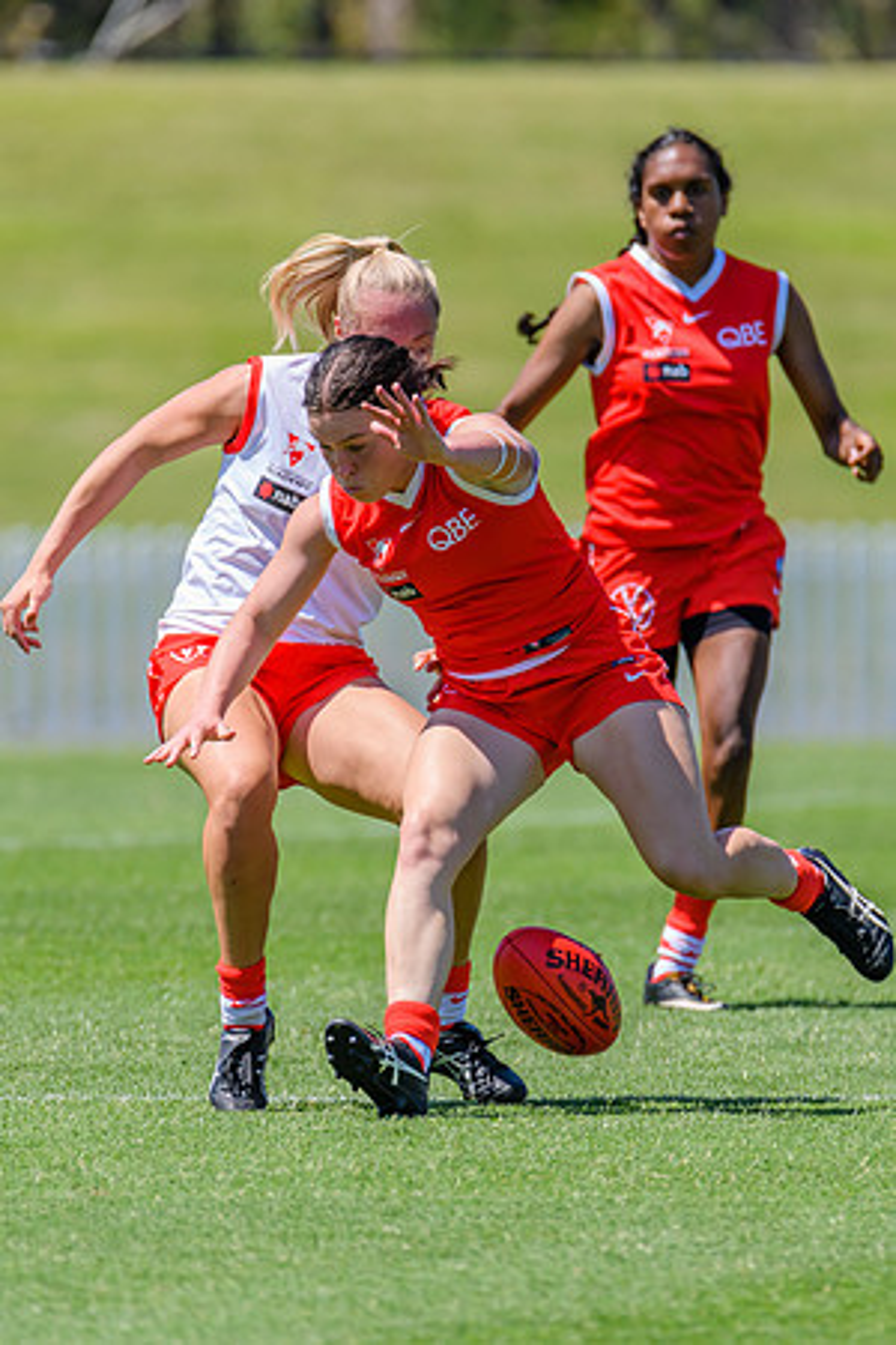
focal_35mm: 900
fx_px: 33594
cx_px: 487
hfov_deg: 1.5
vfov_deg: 2.3
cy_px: 672
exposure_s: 1/2000
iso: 800
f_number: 8
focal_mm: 600
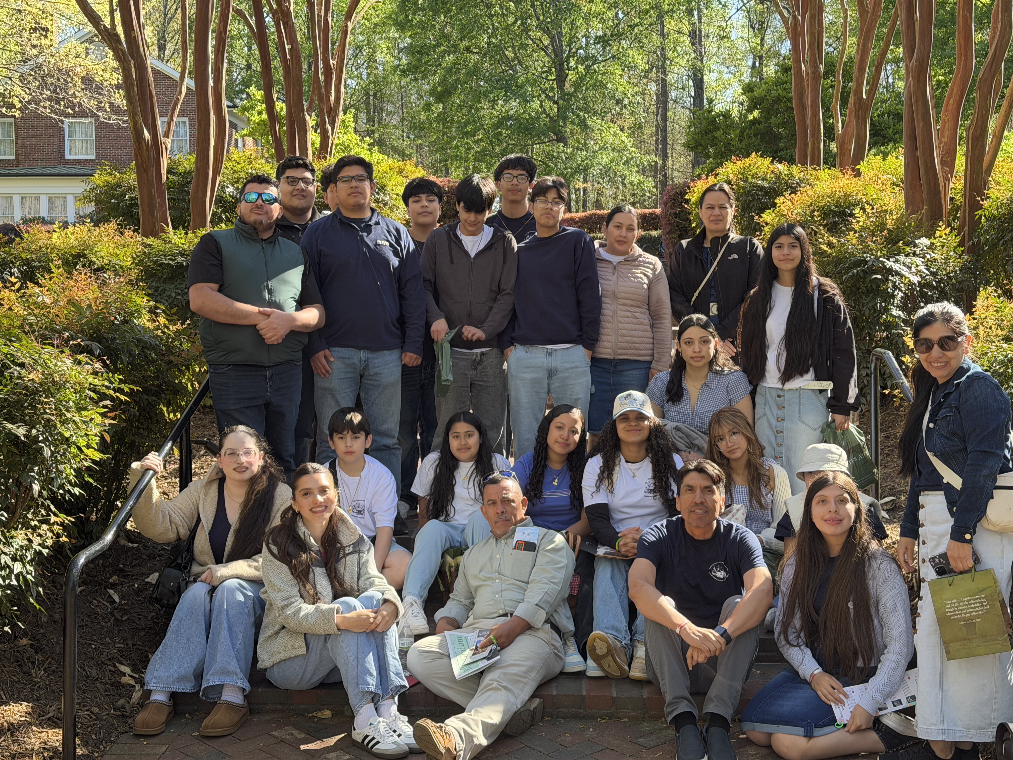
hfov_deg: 39.7
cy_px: 380
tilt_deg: -3.4
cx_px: 506
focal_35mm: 48
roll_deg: +1.1
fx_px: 1405
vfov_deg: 30.3
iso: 80
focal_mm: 6.76
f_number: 1.78
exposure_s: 1/439
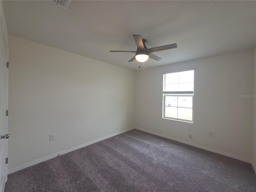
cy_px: 96
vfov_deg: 89.9
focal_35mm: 13
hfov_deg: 106.2
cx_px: 128
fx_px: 96
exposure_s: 1/60
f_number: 1.9
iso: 50
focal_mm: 2.2
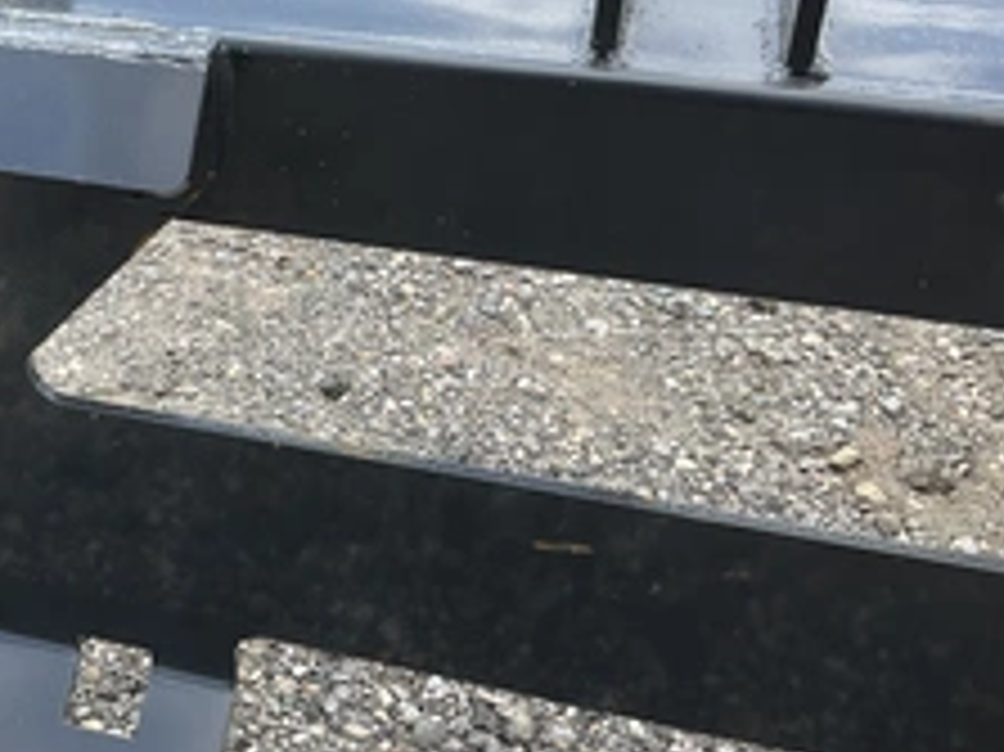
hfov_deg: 35.4
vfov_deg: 28.0
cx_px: 176
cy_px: 306
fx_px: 1507
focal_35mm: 52
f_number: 1.8
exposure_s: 1/519
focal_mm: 3
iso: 25
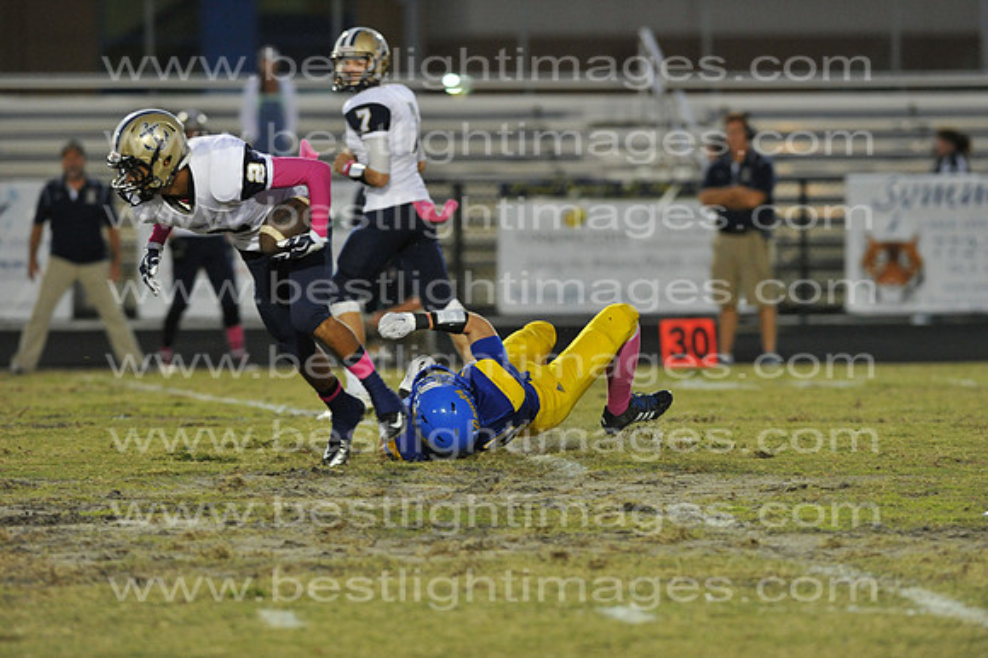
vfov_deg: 4.6
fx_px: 8228
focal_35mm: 300
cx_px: 494
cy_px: 329
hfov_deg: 6.9
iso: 5000
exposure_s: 1/500
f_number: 4.5
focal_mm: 300
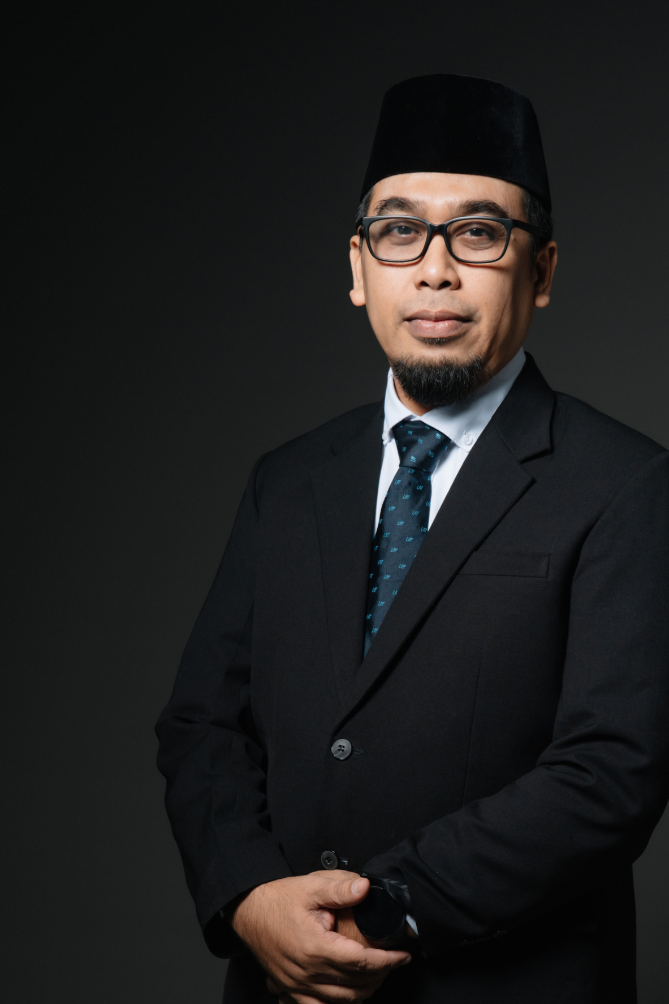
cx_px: 445
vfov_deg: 20.2
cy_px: 622
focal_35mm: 101
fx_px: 2815
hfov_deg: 13.5
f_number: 7.1
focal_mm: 70
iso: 250
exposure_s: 1/100
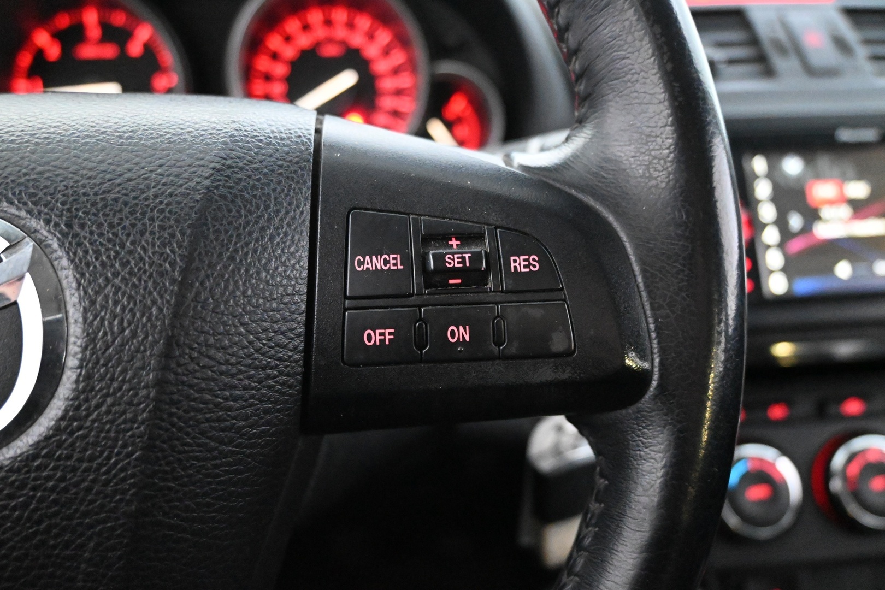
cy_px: 295
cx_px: 442
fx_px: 756
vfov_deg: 42.6
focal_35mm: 31
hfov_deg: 60.7
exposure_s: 1/30
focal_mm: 20.5
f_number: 3.8
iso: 11400
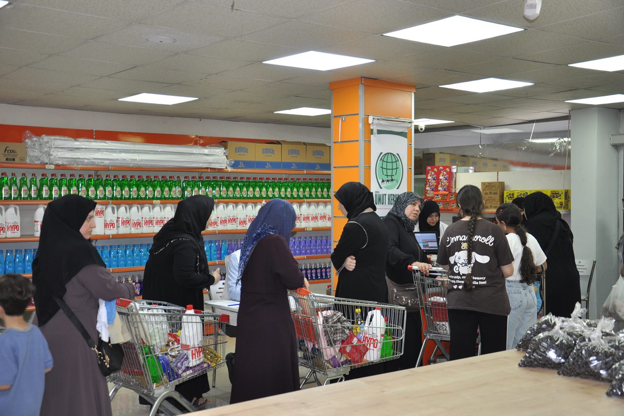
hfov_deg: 46.4
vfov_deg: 31.9
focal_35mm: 42
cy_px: 208
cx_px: 312
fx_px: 728
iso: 400
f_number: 4
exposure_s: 1/60
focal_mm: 28
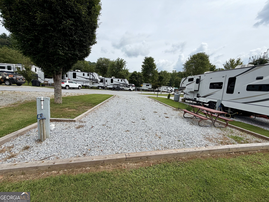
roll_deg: -3.3
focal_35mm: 14
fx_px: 109
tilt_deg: -7.5
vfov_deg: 85.7
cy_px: 101
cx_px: 134
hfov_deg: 102.1
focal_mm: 2.22
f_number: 2.2
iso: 20
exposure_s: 1/1017
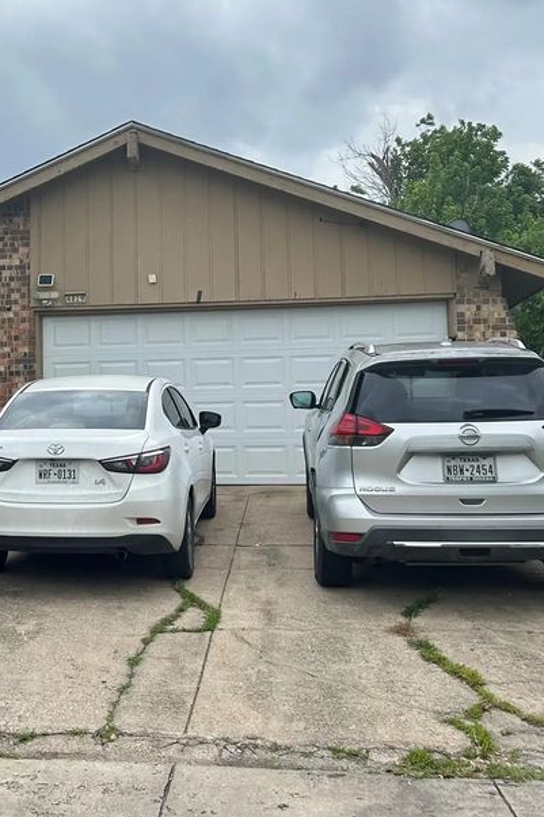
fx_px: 1043
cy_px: 337
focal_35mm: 46
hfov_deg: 28.4
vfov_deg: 42.6
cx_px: 79
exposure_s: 1/3968
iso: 50
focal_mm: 5.7
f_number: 1.5
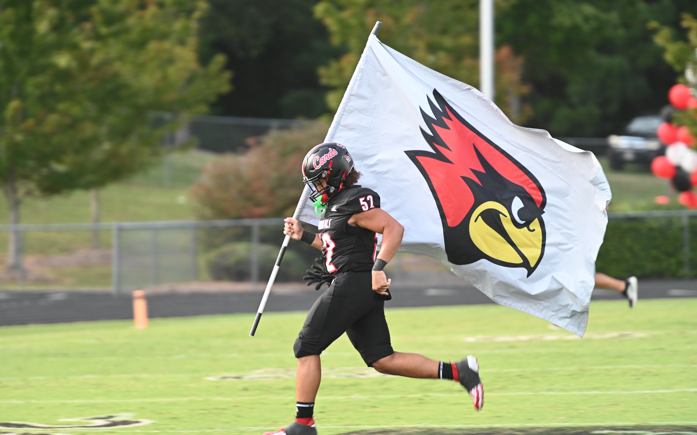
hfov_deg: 7.9
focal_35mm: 265
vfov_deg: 5.0
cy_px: 229
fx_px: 5034
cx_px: 348
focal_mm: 260
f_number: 4
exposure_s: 1/160
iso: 2500
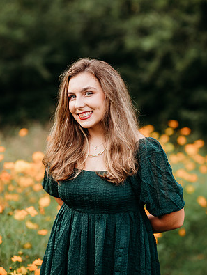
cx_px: 103
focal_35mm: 93
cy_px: 134
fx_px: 740
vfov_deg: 21.1
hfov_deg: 15.9
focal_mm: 85
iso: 100
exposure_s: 1/500
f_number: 2.2
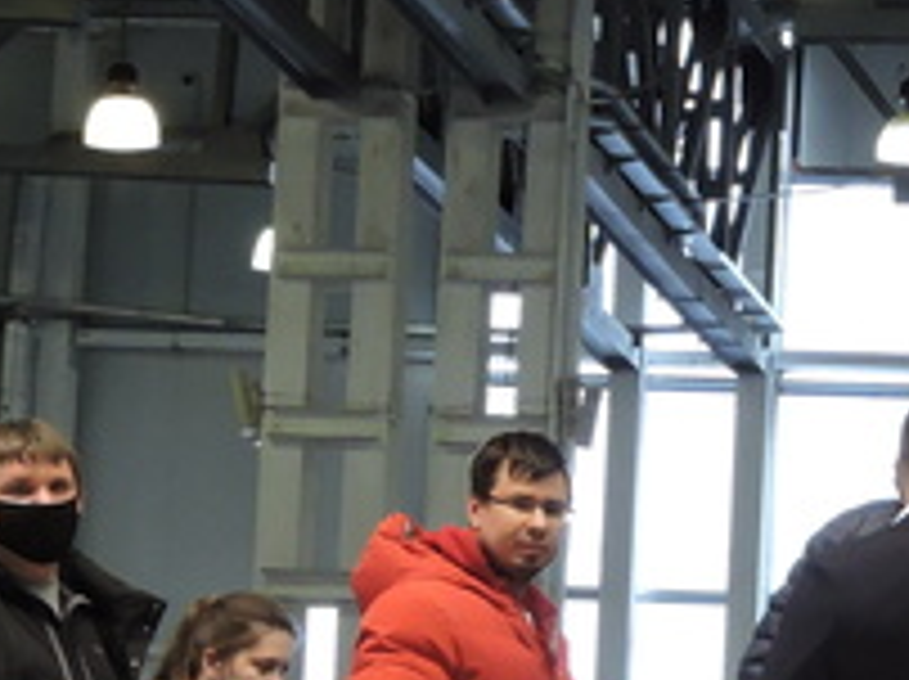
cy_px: 657
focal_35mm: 218
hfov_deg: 9.0
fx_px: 5718
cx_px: 1008
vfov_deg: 6.8
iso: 500
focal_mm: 9.9
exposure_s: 1/60
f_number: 4
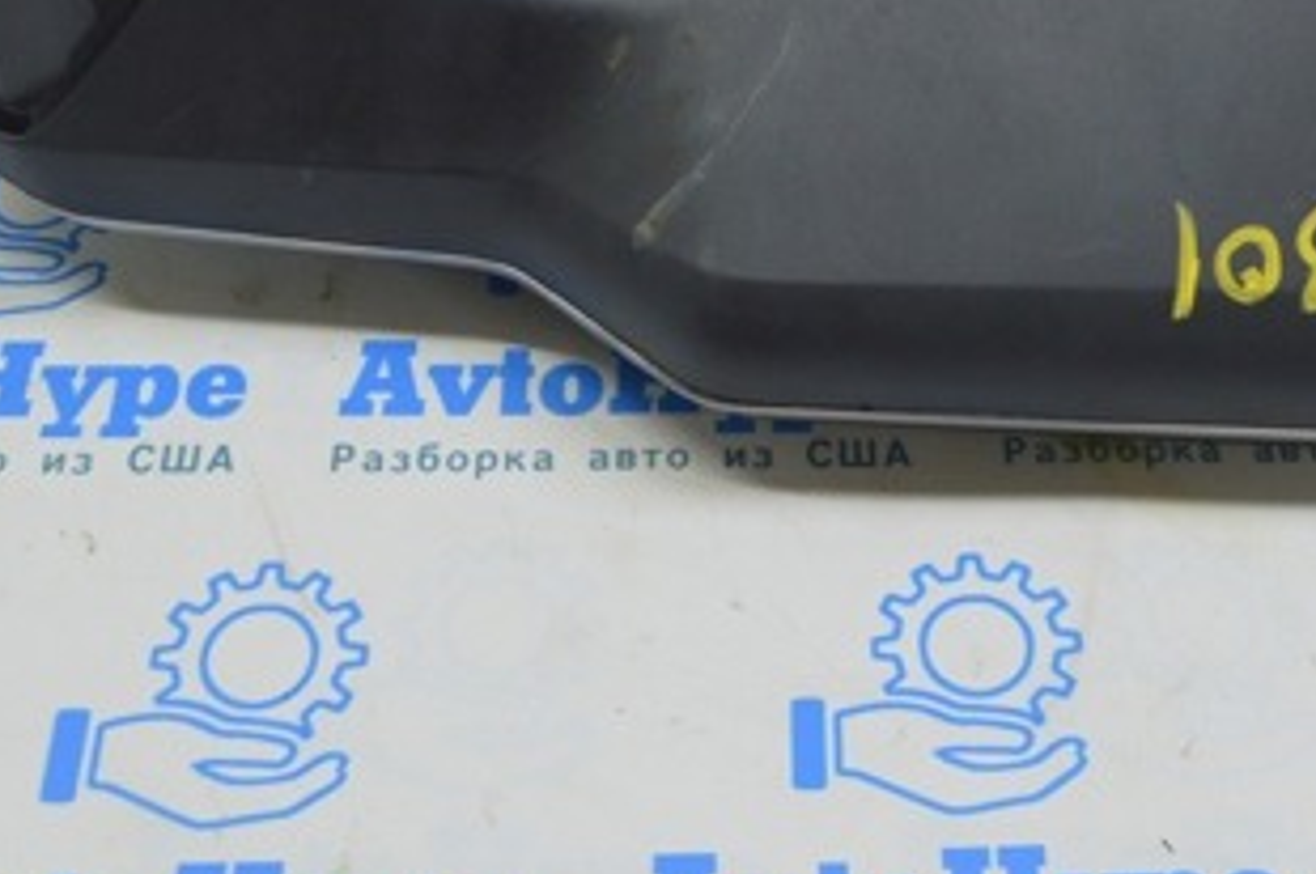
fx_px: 2375
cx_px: 841
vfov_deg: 20.4
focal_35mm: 65
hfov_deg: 30.8
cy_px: 74
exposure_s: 1/25
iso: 400
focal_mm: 21
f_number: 5.6
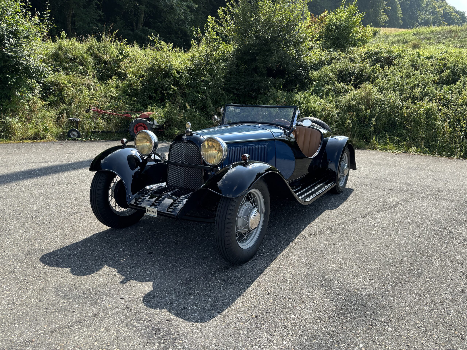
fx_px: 351
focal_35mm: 26
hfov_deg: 67.3
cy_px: 175
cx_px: 234
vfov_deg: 53.1
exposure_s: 1/1248
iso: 50
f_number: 1.6
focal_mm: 5.96
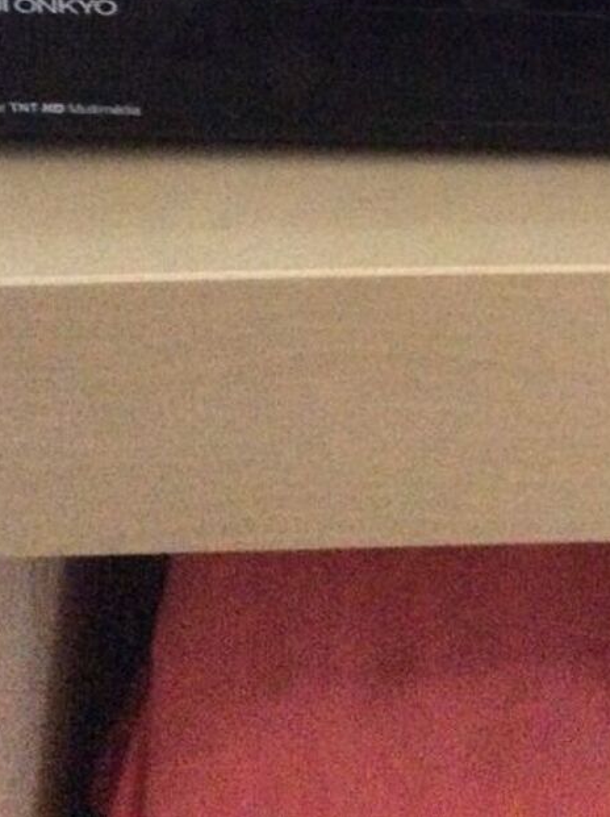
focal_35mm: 69
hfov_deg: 21.1
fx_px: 1625
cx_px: 440
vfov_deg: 26.2
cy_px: -62
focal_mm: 3.3
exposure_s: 1/17
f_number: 2.4
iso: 800
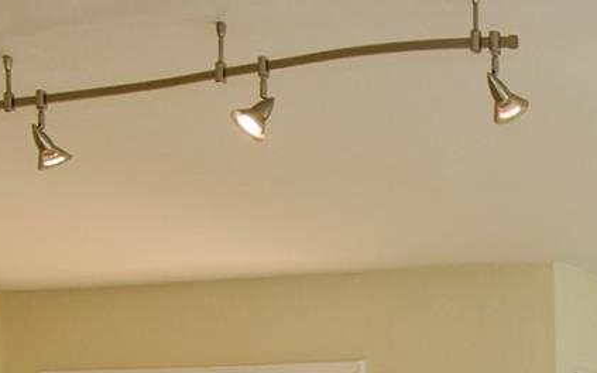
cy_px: 685
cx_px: 837
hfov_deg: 22.1
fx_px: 1317
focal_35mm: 81
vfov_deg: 14.1
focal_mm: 14
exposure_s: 1/80
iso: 200
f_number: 4.5
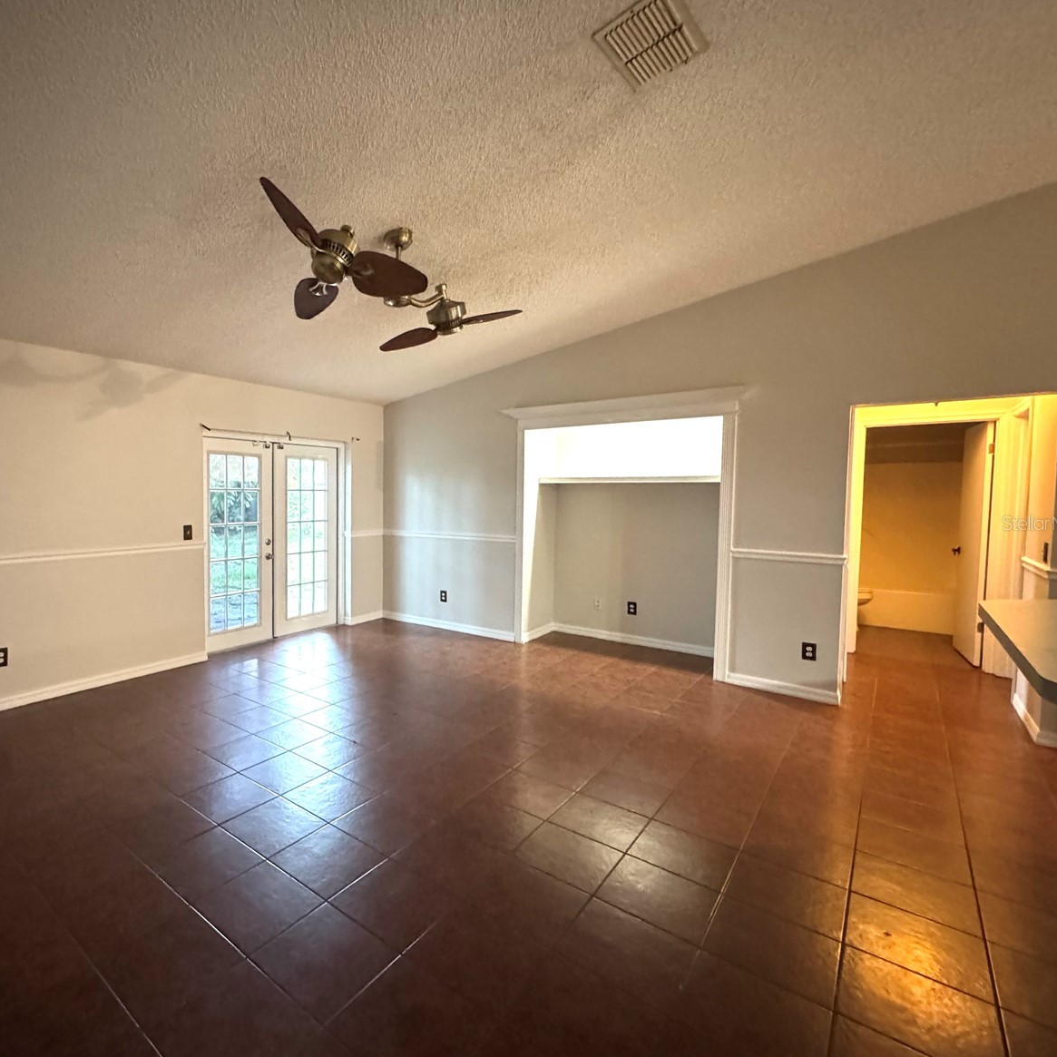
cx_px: 362
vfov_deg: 84.0
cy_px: 523
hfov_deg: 81.5
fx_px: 587
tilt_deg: -3.8
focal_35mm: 17
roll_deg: -0.1
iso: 1250
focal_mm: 2.22
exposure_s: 1/60
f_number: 2.2
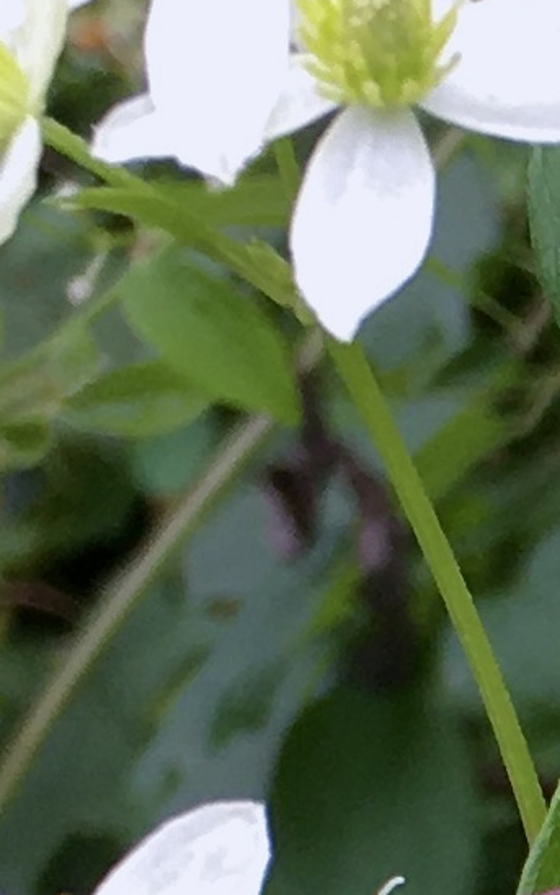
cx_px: 1615
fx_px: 5513
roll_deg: +0.2
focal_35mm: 226
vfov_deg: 9.0
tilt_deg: -14.1
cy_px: 1449
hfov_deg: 5.5
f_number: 2.2
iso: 25
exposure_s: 1/120
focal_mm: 4.15
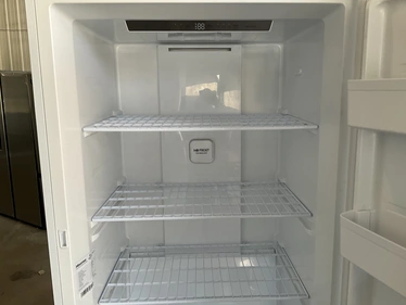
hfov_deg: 58.3
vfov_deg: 45.5
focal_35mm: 31
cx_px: 213
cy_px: 160
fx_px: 364
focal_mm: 3
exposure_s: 1/122
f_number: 1.8
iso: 50
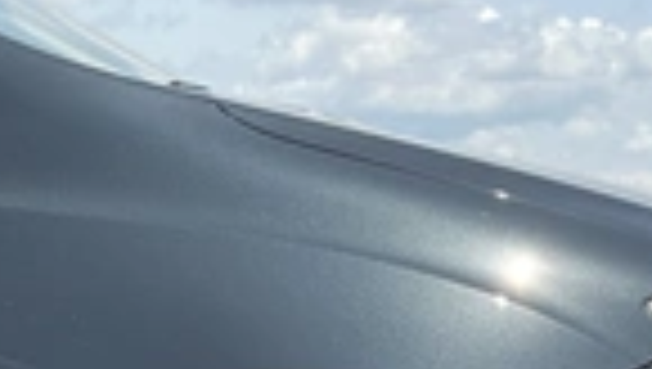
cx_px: 576
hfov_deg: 24.6
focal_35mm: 84
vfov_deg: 13.4
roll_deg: +0.2
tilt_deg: -10.6
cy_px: 594
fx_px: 1454
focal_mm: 3
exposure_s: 1/1490
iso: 25
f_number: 1.8
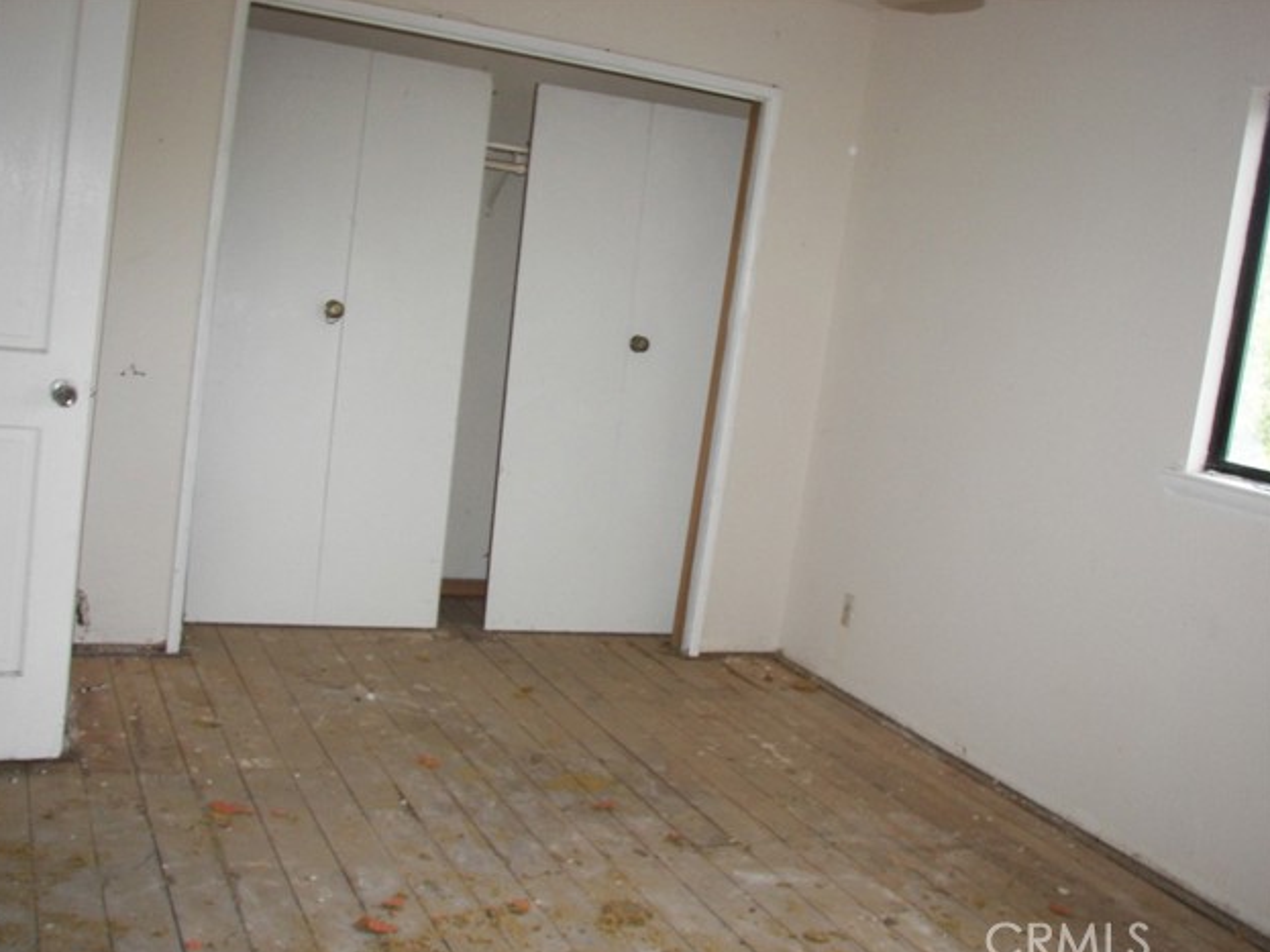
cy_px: 481
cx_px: 626
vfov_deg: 38.7
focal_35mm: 37
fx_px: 1357
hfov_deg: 50.1
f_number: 2.8
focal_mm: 6
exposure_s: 1/30
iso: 100
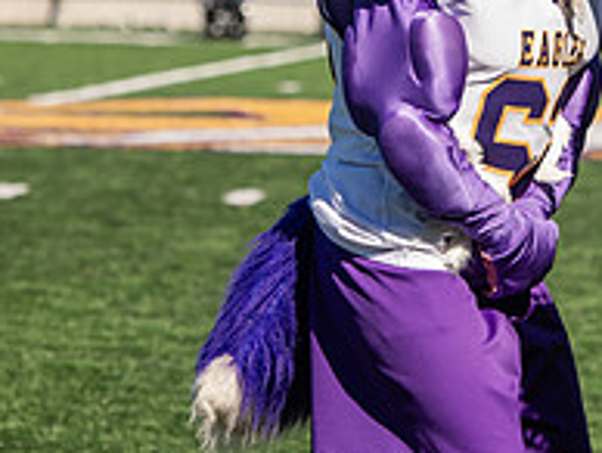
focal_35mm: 345
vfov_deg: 4.3
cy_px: -70
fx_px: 6007
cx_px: 450
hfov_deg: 5.7
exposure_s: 1/400
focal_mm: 120
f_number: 4.5
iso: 50
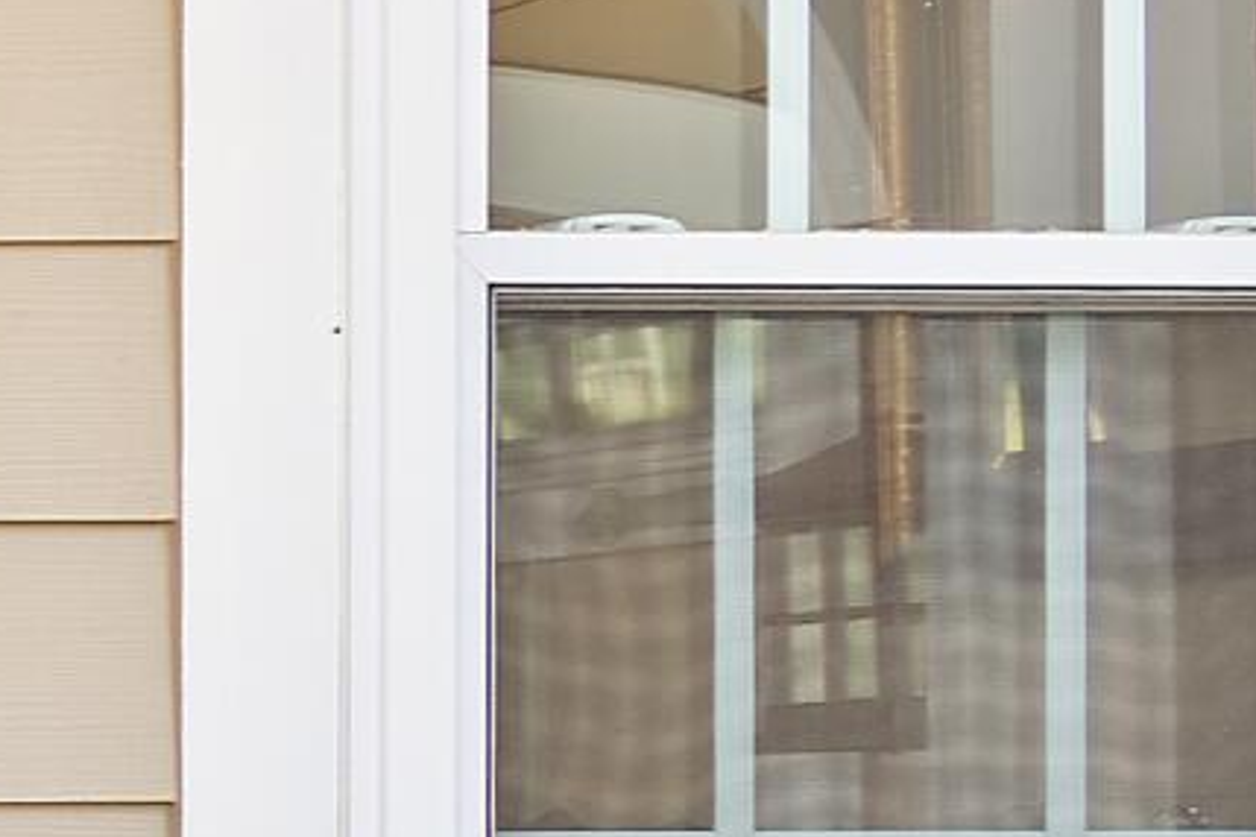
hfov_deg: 9.6
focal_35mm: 133
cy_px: 1130
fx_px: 4640
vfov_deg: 10.1
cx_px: -3004
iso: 100
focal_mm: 13
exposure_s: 1/13
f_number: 4.8
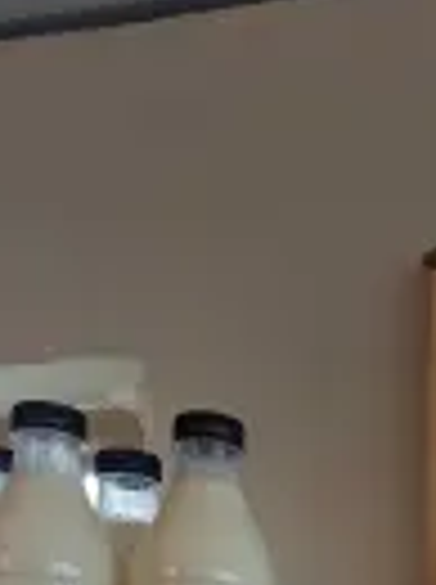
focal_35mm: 77
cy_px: 814
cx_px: 521
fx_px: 1297
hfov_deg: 18.1
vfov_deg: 22.1
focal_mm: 4.65
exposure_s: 1/50
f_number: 1.8
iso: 320
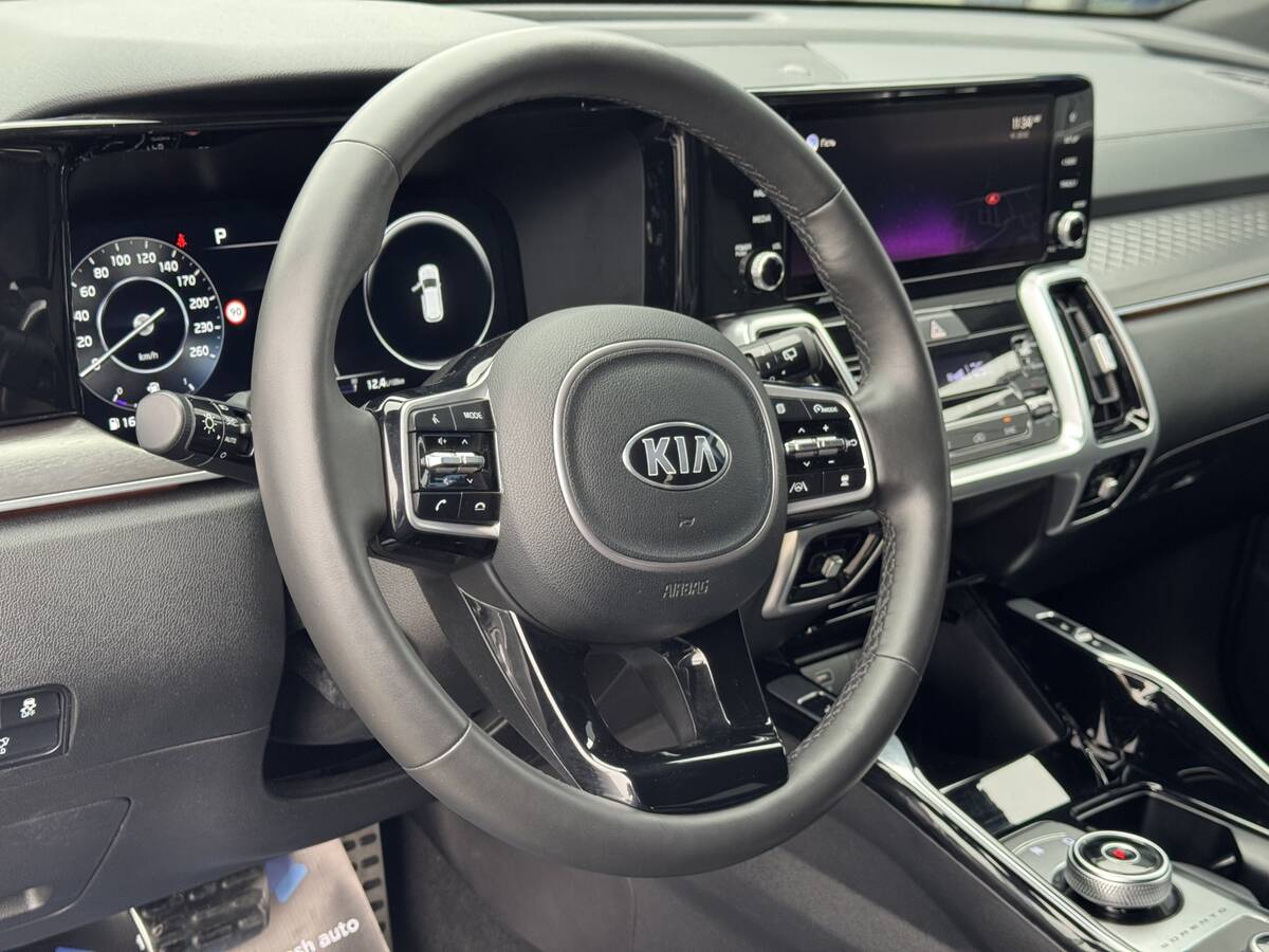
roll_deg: -6.6
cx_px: 634
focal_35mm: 48
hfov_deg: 39.7
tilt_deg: -22.0
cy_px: 476
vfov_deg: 30.3
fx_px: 1760
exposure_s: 1/60
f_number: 1.78
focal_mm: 6.76
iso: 125
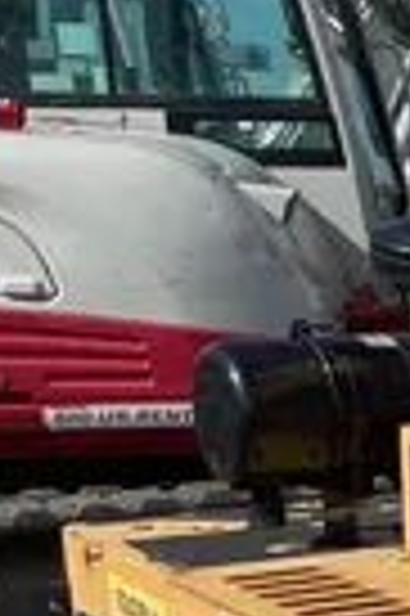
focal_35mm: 109
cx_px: 1180
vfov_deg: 18.3
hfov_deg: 9.9
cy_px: 600
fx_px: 1867
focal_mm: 4.2
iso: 32
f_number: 1.6
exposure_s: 1/3125
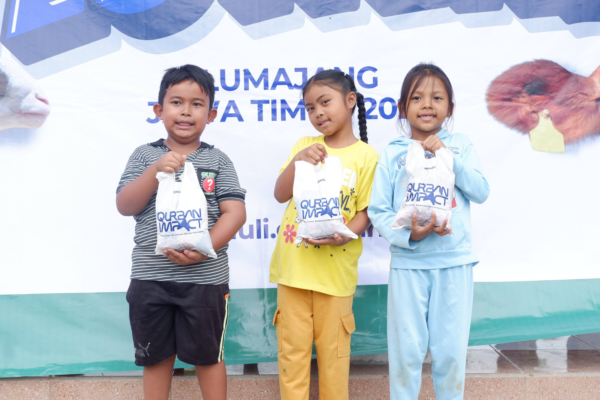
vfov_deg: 25.1
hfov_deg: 36.9
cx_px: 300
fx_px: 900
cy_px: 200
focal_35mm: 54
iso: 1600
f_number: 6.4
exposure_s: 1/400
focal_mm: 36.3
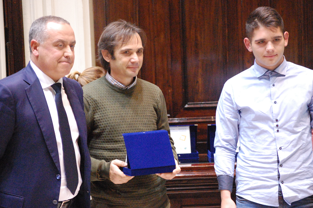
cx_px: 156
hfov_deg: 16.7
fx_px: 1068
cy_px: 104
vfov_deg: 11.1
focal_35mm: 123
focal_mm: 82
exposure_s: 1/40
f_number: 4.5
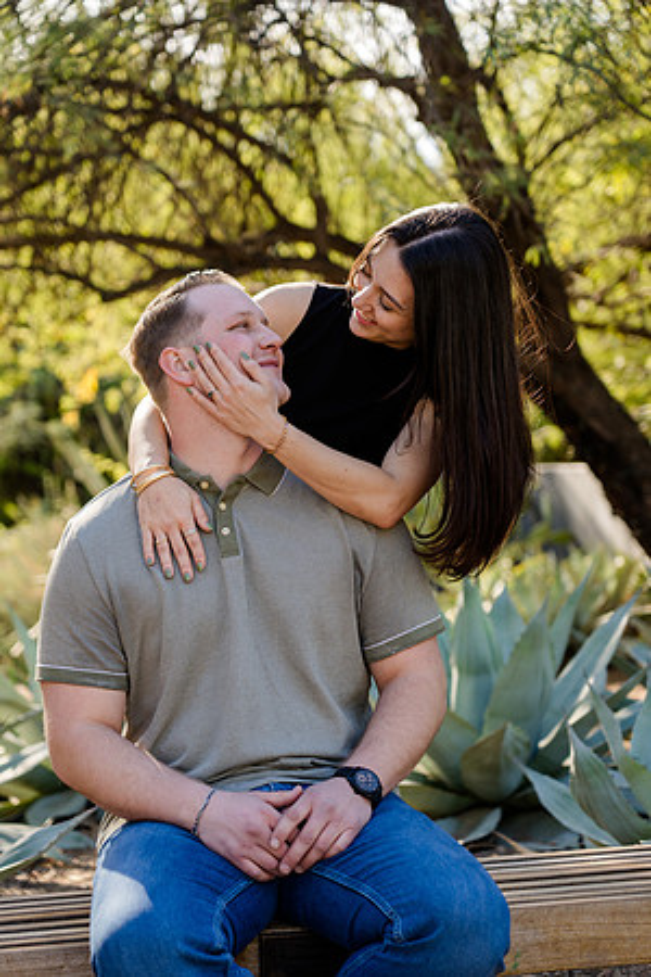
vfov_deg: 24.2
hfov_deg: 16.3
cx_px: 326
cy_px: 488
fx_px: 2278
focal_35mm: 84
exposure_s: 1/200
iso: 160
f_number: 4
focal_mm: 84
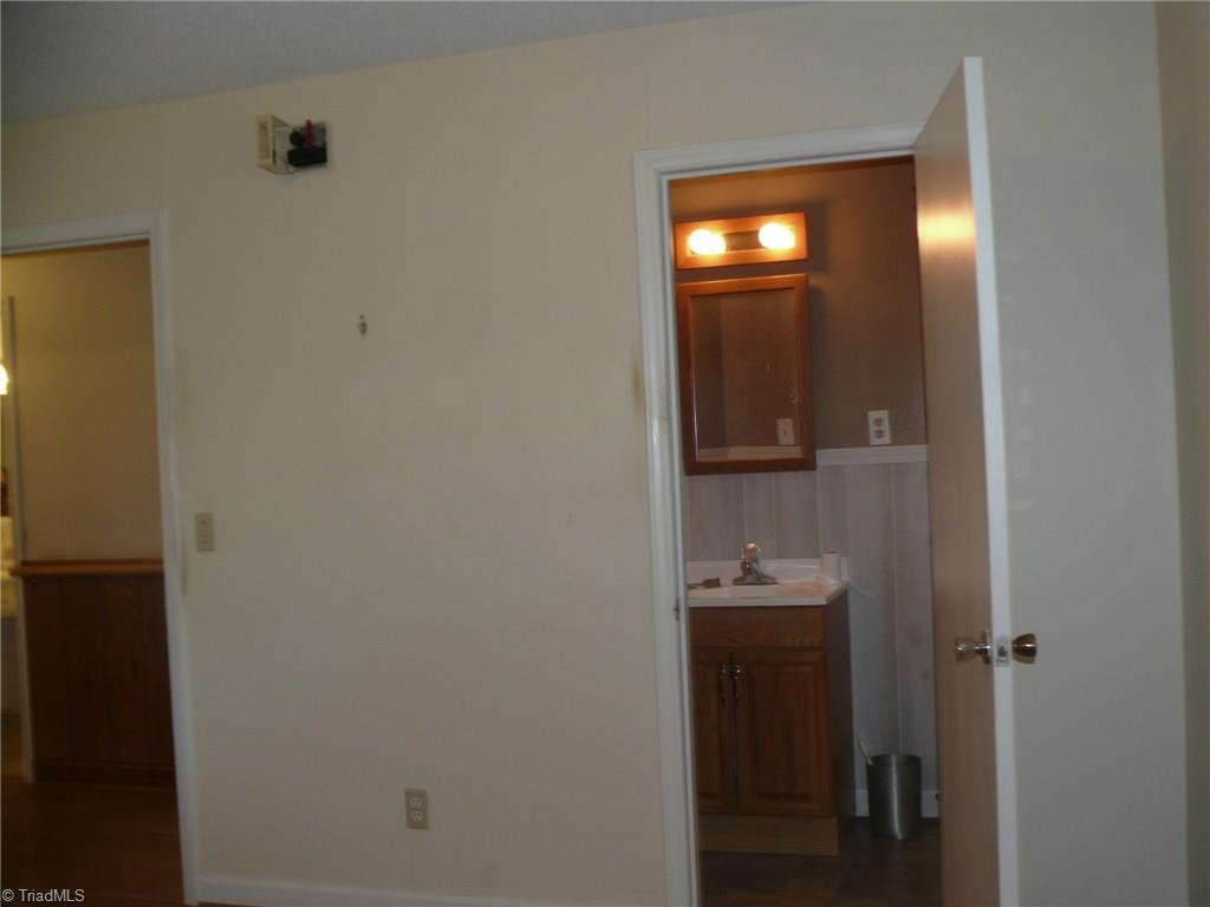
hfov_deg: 50.1
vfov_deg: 38.7
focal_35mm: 37
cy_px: 454
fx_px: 1293
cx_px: 605
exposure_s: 1/30
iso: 100
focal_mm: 7.7
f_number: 2.8
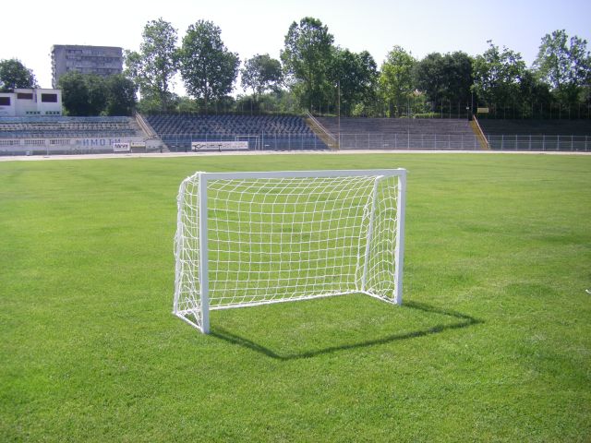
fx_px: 649
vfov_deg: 37.7
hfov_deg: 49.0
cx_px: 296
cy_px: 222
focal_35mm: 38
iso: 80
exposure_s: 1/160
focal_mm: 6.3
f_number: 7
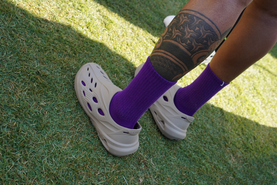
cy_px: 92
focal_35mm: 46
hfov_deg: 42.7
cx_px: 138
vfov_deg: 29.2
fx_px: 354
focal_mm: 46
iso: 500
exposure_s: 1/200
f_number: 8
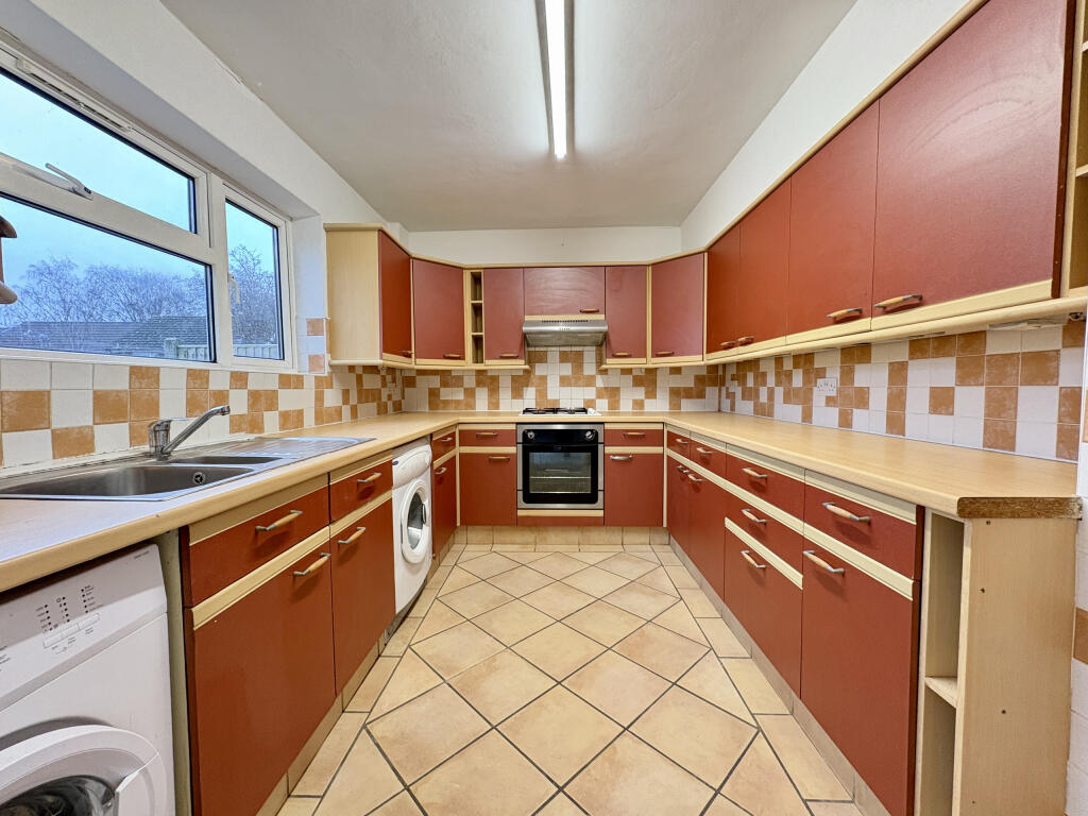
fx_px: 440
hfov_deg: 102.1
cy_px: 408
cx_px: 544
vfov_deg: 85.7
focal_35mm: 14
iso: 250
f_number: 2.2
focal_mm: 2.22
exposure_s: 1/50
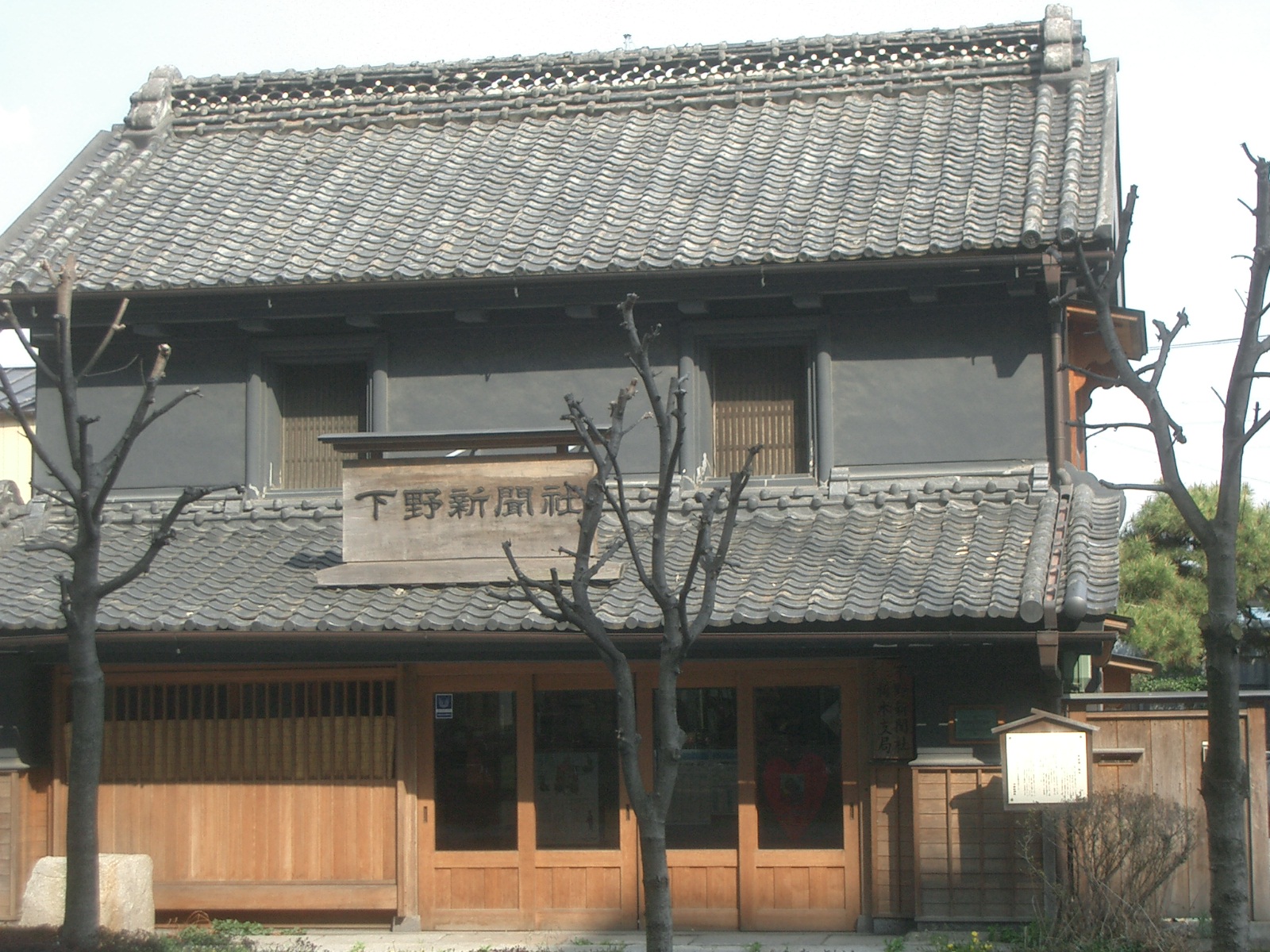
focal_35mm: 74
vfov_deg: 19.9
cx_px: 635
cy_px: 476
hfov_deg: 26.3
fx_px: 2715
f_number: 3.9
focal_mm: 12.2
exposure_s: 1/250
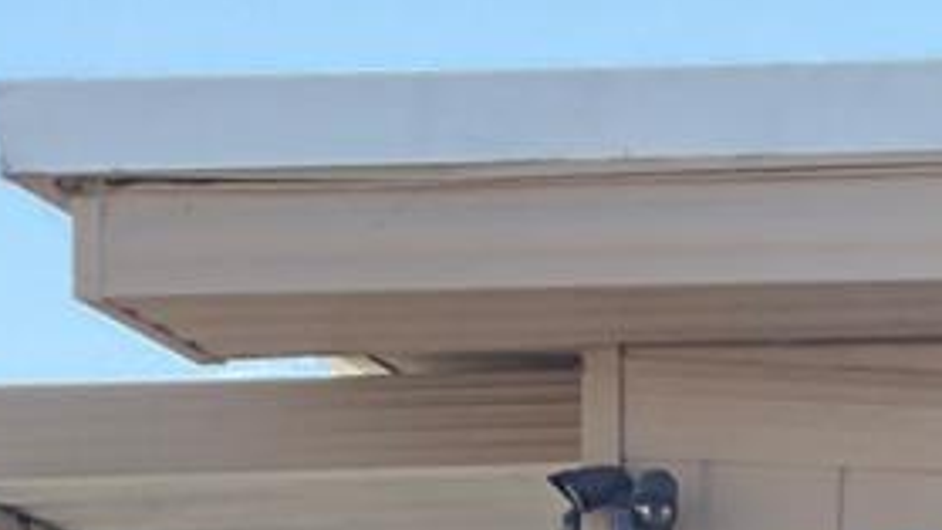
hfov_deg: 10.5
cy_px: 1440
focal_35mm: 170
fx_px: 4247
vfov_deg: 6.6
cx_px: 2431
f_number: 1.8
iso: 16
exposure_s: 1/486
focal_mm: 3
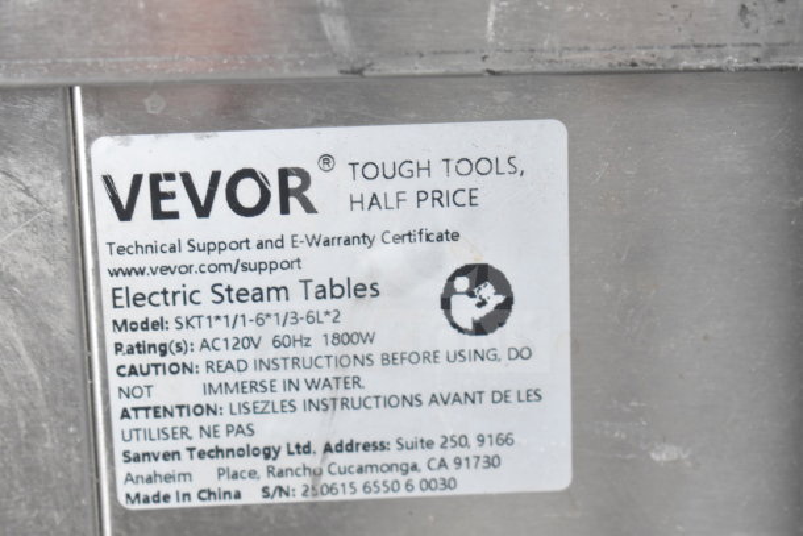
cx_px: 402
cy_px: 268
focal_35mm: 82
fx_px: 1841
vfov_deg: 16.6
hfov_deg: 24.6
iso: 1800
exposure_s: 1/100
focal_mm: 55
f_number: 5.6
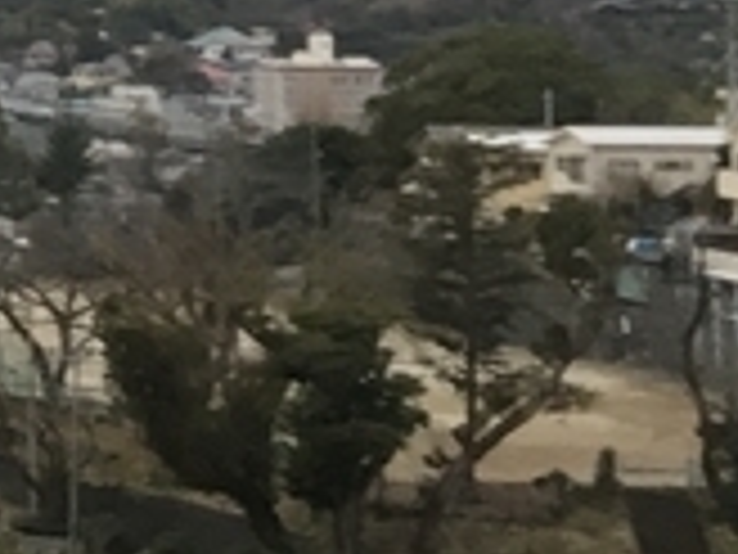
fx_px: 4520
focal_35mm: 212
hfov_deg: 8.2
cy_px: -581
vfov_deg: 6.8
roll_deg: -0.9
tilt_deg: +6.9
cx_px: -1292
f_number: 2.2
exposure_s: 1/30
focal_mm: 4.15
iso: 50
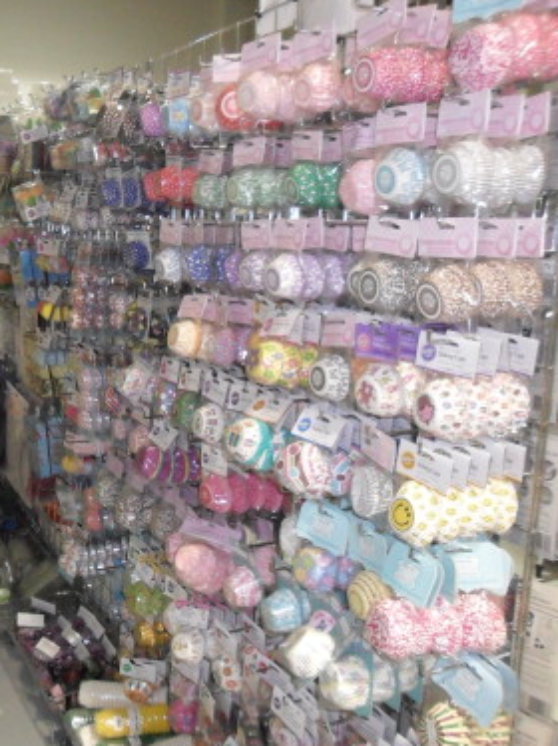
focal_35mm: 37
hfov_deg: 37.4
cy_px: 381
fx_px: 796
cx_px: 122
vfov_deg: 50.2
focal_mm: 4.9
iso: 400
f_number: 3.5
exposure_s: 1/45
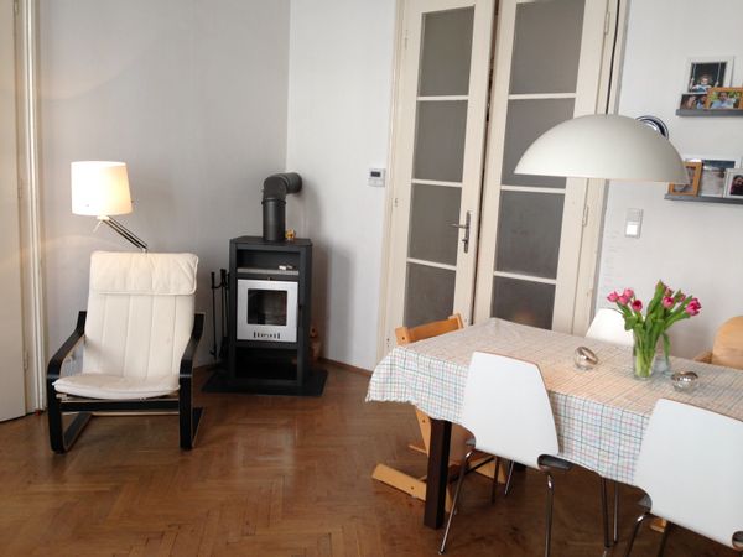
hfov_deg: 55.4
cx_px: 372
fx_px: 708
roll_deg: -2.6
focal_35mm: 33
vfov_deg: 42.9
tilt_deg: -9.4
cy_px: 278
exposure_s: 1/40
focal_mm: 4.12
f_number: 2.4
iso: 64
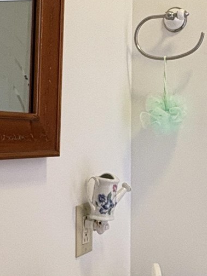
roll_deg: +0.2
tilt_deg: +0.6
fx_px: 510
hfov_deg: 22.7
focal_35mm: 64
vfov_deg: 30.3
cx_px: 157
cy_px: 142
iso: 200
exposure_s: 1/60
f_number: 2.2
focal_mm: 2.22
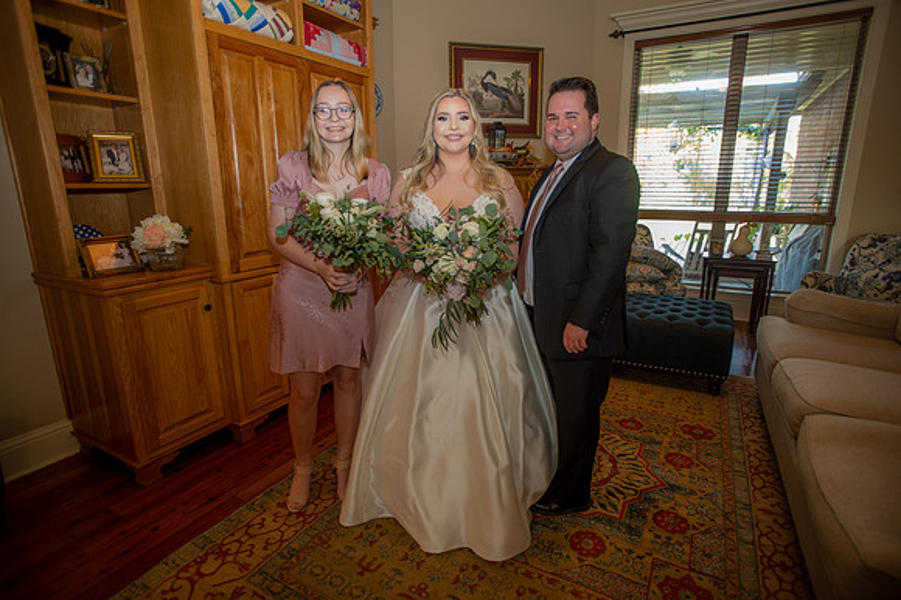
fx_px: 475
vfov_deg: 64.5
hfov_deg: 86.9
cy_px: 300
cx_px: 450
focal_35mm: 19
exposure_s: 1/60
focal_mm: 19
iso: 640
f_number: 2.8
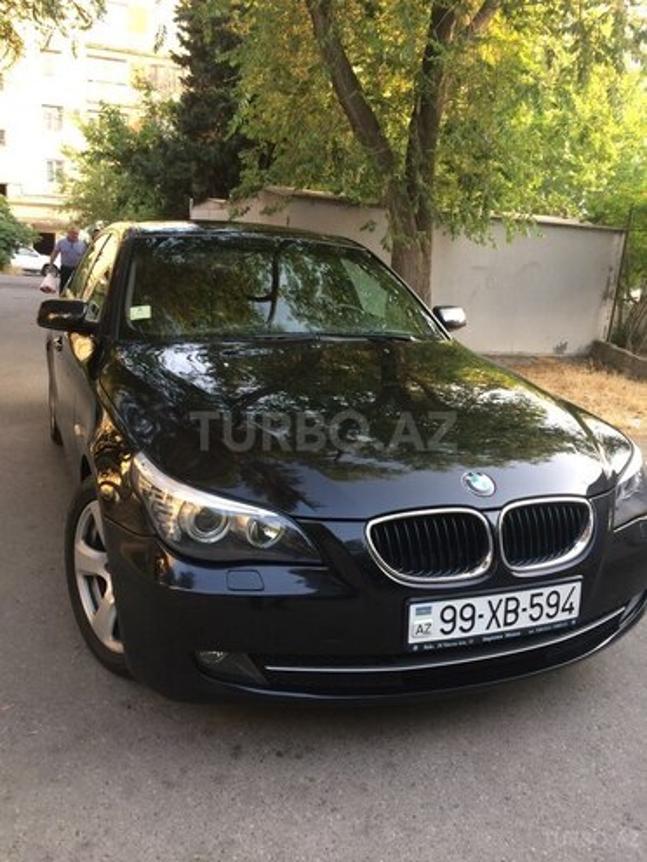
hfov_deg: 48.2
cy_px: 431
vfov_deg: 61.7
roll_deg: -4.0
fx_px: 723
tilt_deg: -12.8
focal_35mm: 29
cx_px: 324
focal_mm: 4.15
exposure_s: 1/33
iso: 40
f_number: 2.2
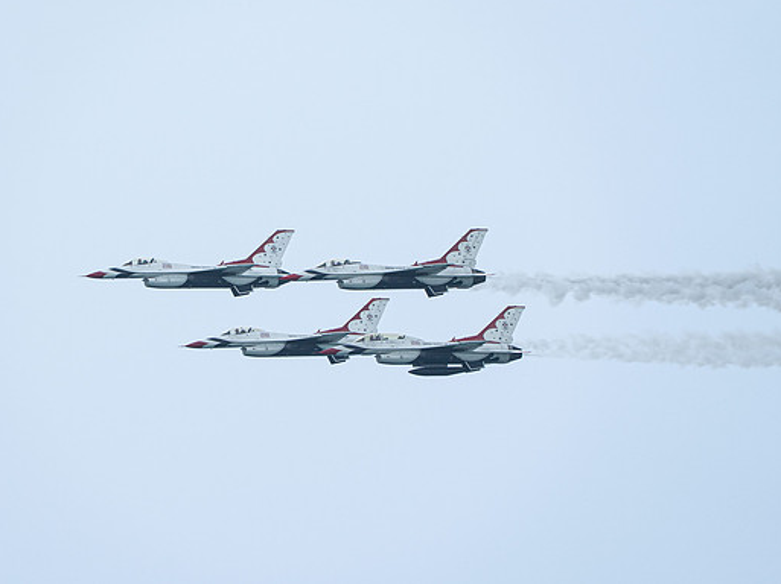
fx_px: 13077
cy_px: 282
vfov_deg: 2.6
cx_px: 308
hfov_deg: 3.4
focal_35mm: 580
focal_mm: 400
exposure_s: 1/1250
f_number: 9
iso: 640
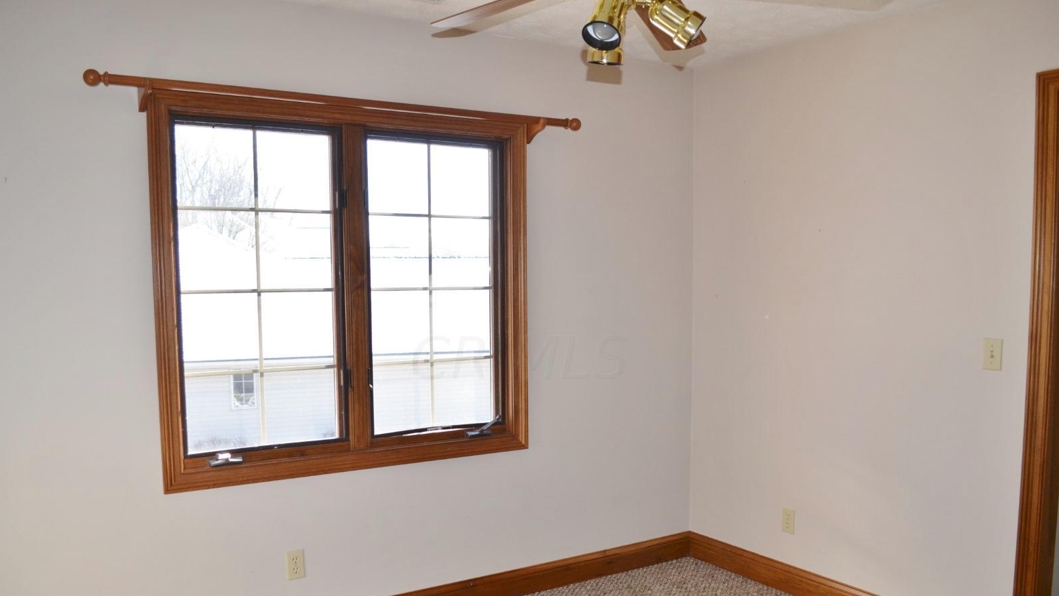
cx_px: 519
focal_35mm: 29
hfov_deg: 66.1
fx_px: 814
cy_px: 356
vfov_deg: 40.0
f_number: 4
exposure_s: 1/125
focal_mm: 18
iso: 220
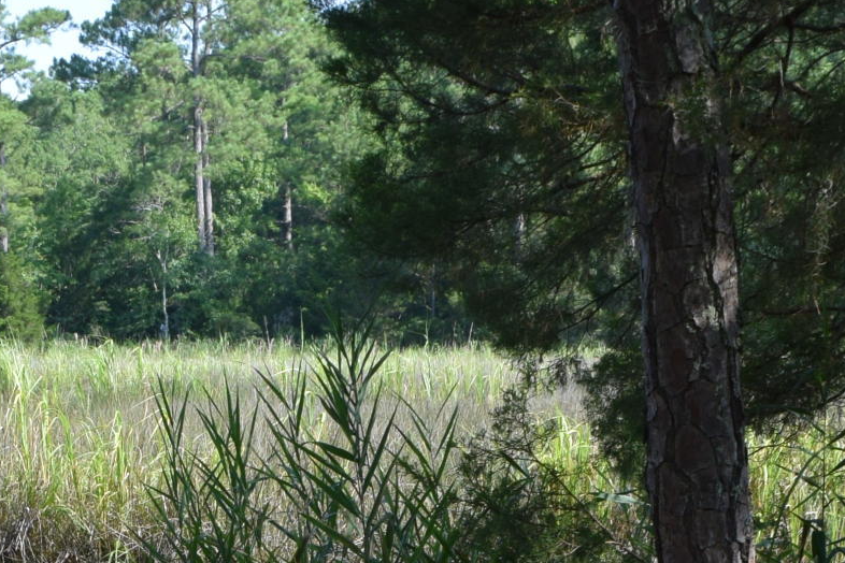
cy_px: 924
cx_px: 120
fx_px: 2417
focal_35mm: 103
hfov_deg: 19.5
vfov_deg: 12.4
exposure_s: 1/250
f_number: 8
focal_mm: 18
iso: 320
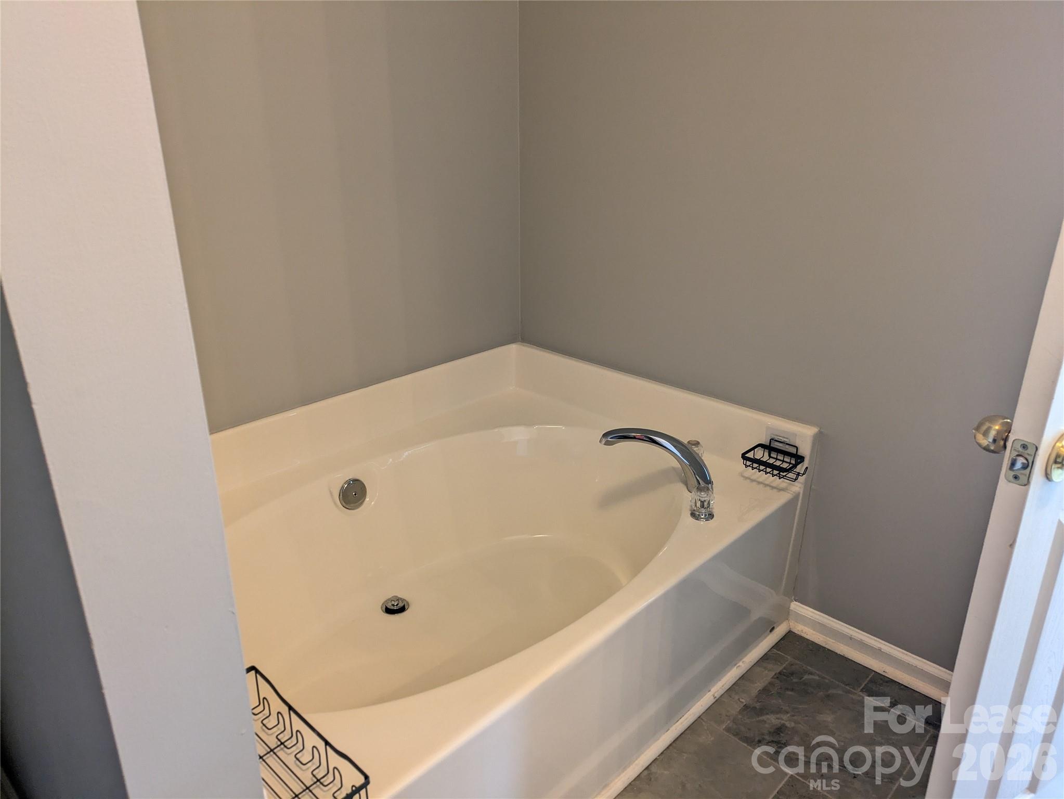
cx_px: 532
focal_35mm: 25
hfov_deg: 69.4
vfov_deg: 54.9
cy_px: 400
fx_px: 769
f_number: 1.89
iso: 85
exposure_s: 1/60
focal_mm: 5.43
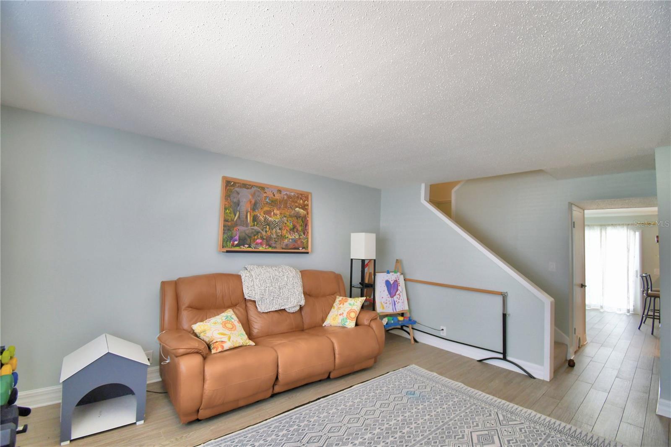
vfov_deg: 77.3
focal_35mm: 15
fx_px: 280
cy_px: 224
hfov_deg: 100.4
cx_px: 336
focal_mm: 10
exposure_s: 1/30
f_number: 4.5
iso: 450
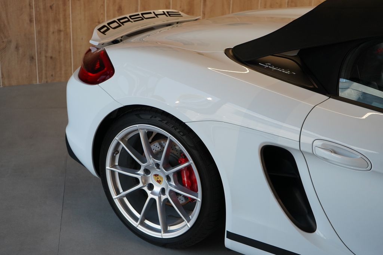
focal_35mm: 54
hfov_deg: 36.9
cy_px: 128
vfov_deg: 25.1
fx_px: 575
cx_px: 192
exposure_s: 1/160
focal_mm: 54
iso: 1600
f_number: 5
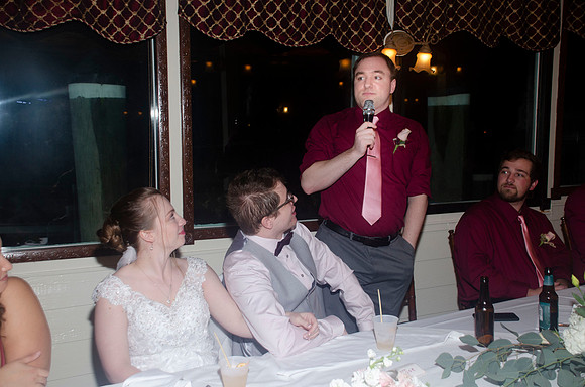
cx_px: 292
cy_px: 194
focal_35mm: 39
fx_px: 632
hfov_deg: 49.6
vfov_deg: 34.1
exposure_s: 1/60
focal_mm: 26
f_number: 3.8
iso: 400
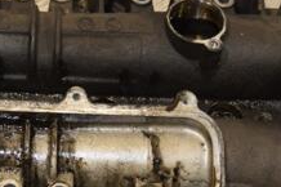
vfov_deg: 13.2
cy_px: 95
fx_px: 806
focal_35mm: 103
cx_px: 31
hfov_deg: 19.4
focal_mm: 25
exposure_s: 1/200
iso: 800
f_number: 5
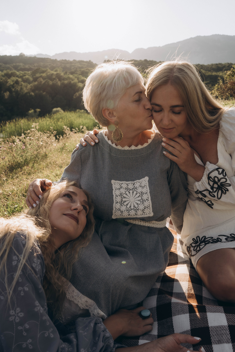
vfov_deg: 63.7
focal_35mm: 29
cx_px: 116
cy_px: 179
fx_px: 284
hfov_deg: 45.0
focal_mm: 28
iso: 320
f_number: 7.1
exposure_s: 1/500
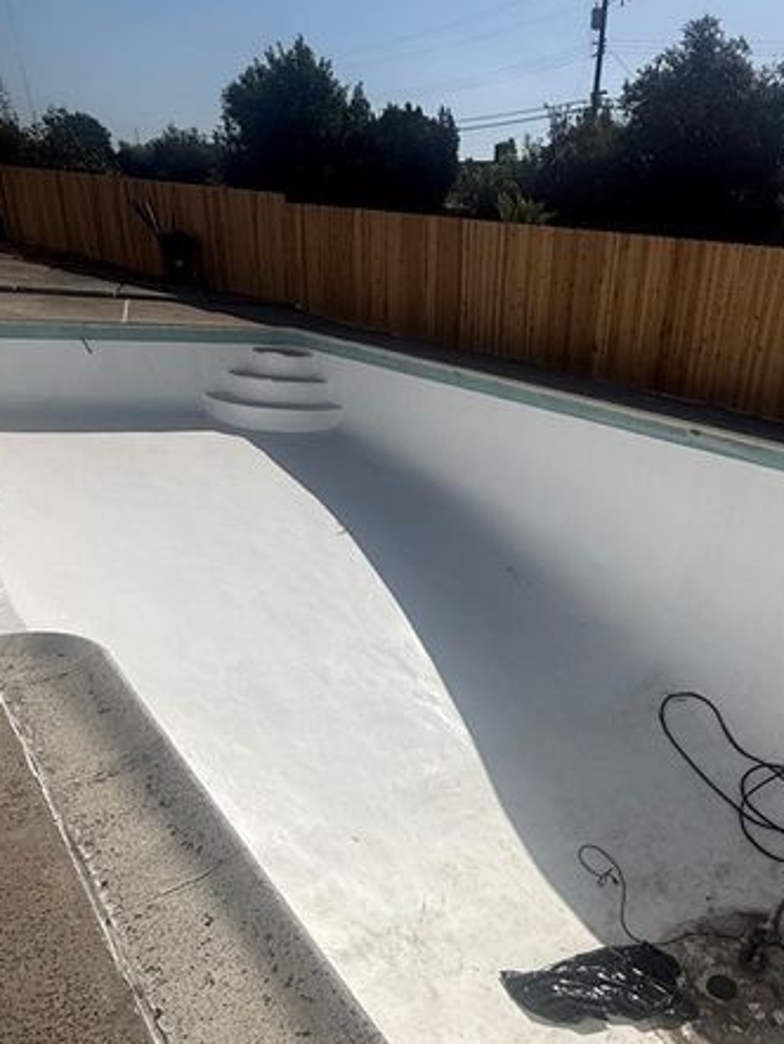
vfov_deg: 64.2
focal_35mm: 27
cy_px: 663
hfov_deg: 49.6
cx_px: 574
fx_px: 815
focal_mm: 2.22
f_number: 2.2
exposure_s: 1/6803
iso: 40
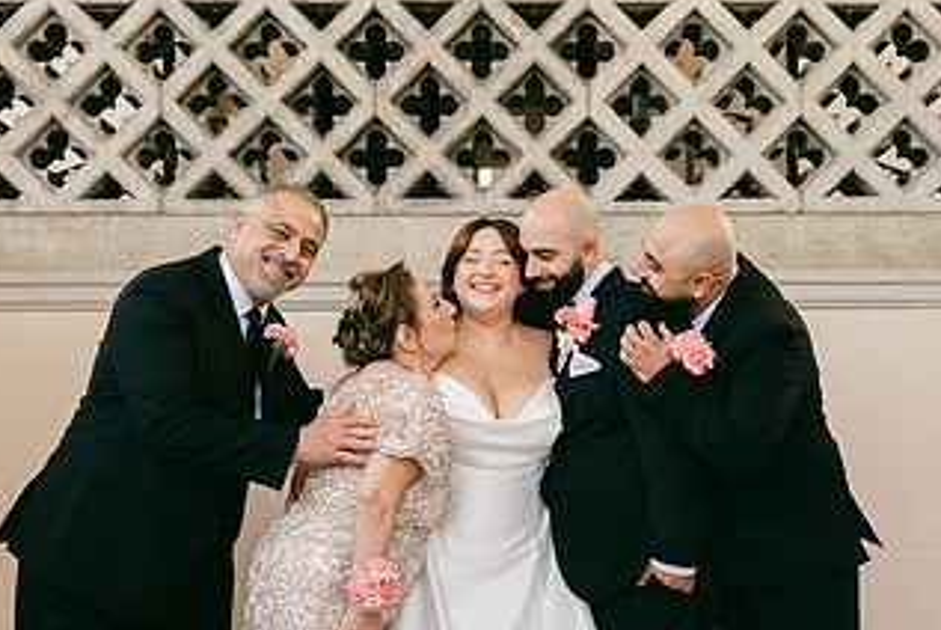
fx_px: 1674
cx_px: 528
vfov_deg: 21.1
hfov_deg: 31.4
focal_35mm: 64
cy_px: 495
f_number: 4
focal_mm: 35
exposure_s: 1/160
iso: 160
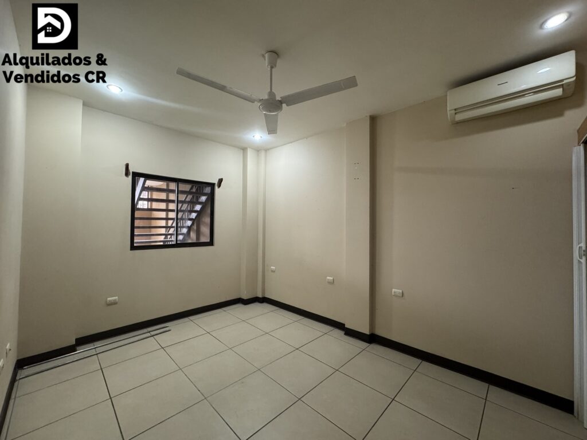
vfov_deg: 85.7
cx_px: 294
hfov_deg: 102.1
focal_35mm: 14
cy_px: 220
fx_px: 237
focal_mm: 2.22
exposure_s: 1/60
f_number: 2.2
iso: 320
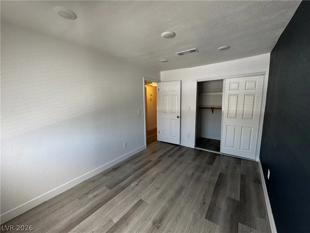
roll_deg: +0.9
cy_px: 116
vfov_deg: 85.7
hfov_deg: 102.1
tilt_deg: -8.4
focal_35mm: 14
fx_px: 125
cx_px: 155
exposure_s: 1/99
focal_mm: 2.22
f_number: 2.2
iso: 80
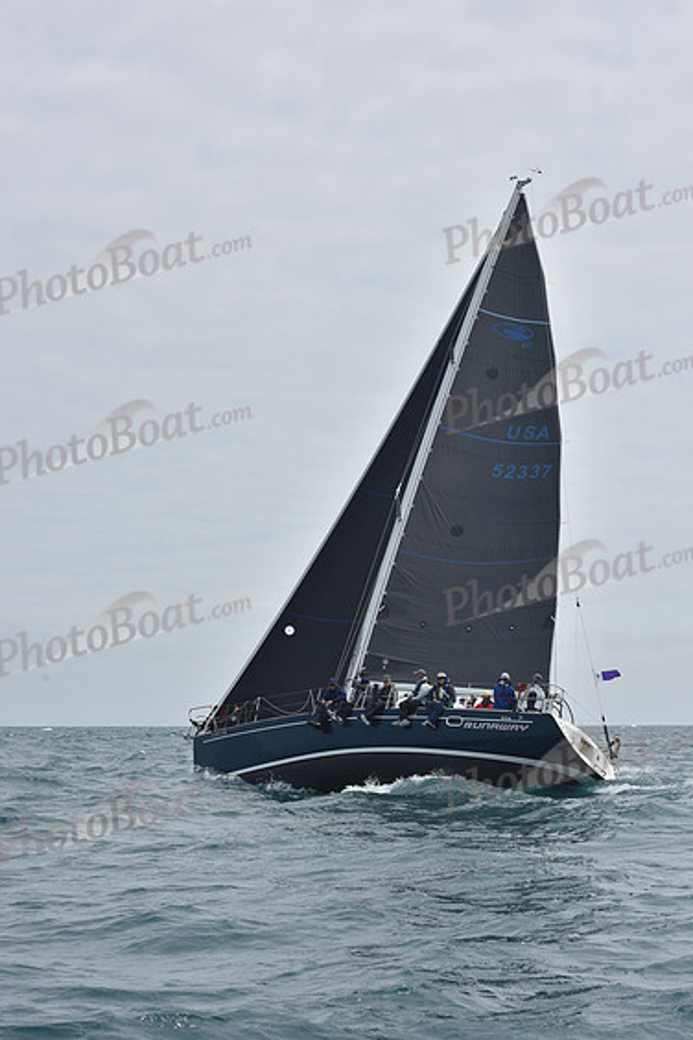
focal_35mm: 72
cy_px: 509
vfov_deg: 28.1
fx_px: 2079
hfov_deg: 18.9
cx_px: 347
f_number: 11
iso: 250
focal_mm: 70
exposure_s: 1/800
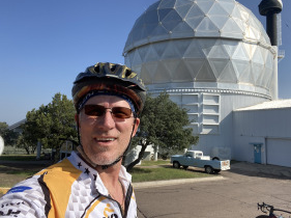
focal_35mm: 30
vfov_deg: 46.7
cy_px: 104
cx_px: 156
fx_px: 252
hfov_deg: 60.0
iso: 25
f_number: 2.2
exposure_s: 1/900
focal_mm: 2.71
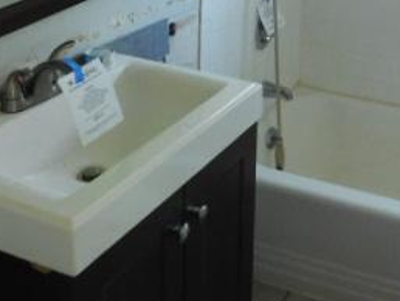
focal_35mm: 57
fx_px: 659
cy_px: 0
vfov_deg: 24.5
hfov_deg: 32.5
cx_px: 336
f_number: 3
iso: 280
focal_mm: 4
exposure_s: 1/30
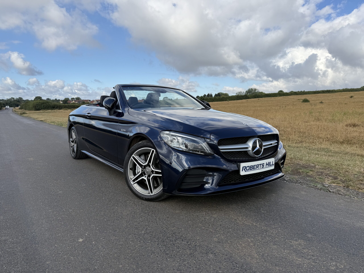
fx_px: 252
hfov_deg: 71.6
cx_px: 182
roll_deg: +0.3
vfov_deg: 56.8
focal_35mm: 24
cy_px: 136
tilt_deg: -5.7
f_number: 1.78
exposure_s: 1/3584
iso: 80
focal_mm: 6.76
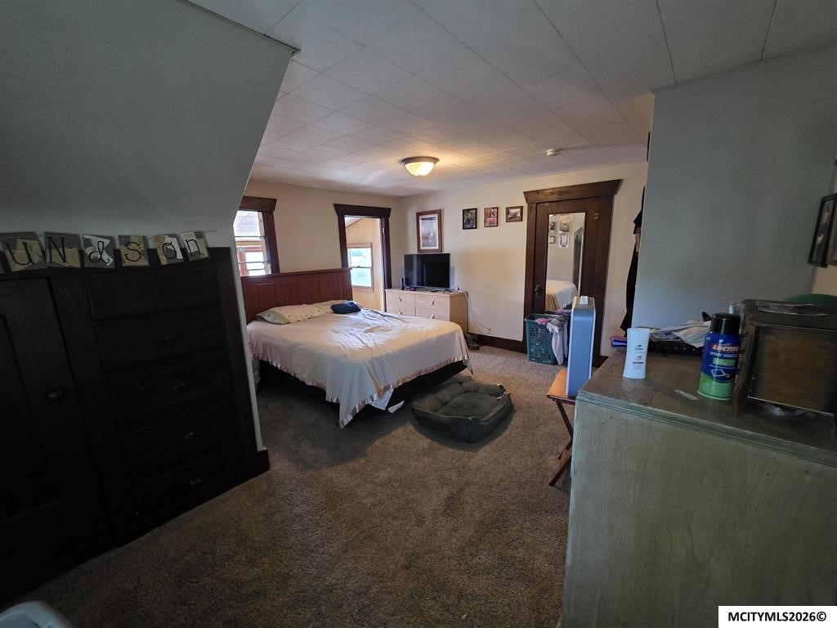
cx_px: 418
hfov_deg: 106.2
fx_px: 314
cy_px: 314
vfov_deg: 89.9
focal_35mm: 13
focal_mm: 2.2
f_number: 1.9
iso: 800
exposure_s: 1/60
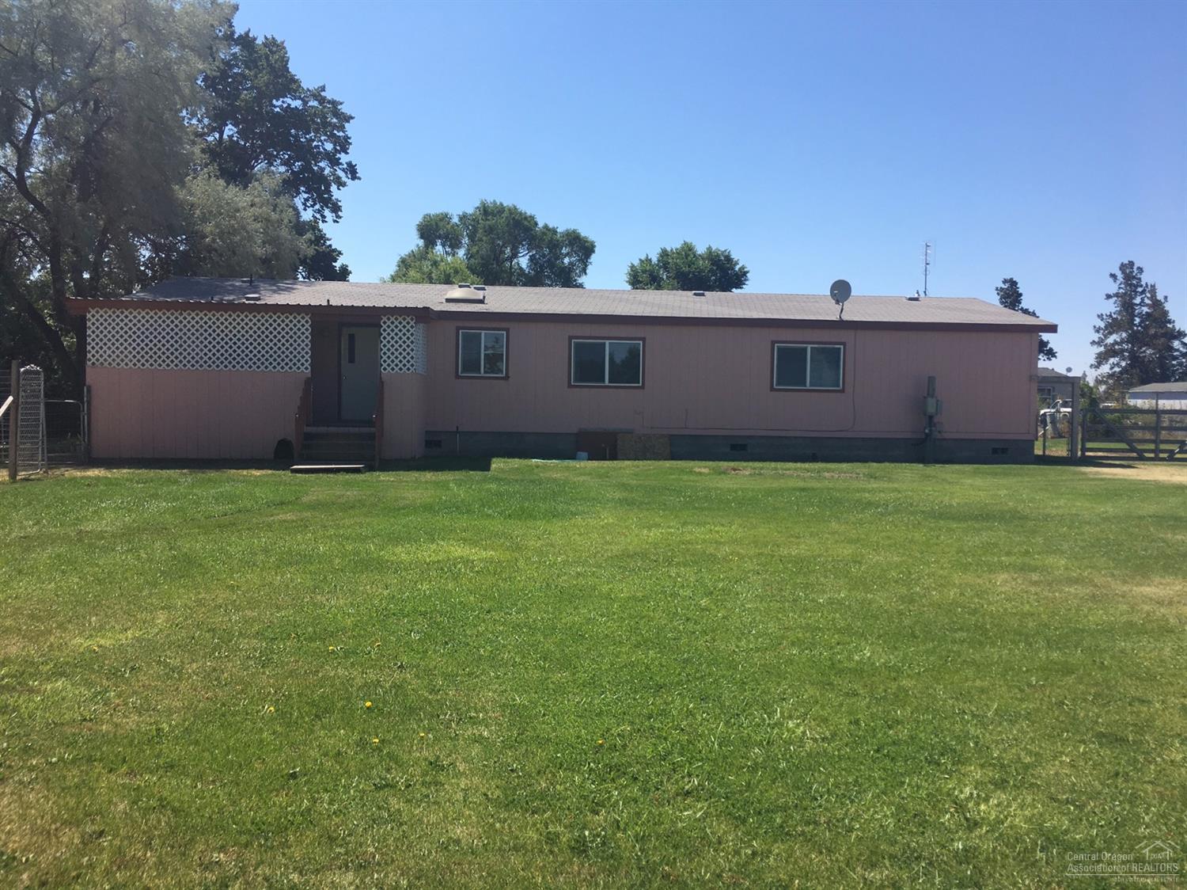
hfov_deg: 61.7
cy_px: 445
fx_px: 994
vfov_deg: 48.2
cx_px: 594
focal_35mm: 29
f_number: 2.2
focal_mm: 4.15
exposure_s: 1/1832
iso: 25
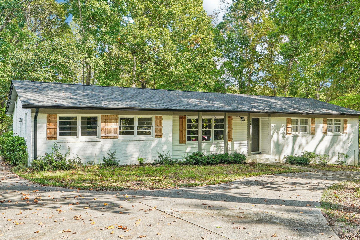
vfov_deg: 38.9
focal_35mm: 34
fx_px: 340
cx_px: 194
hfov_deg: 55.7
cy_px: 125
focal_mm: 20
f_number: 8
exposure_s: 1/30
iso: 125
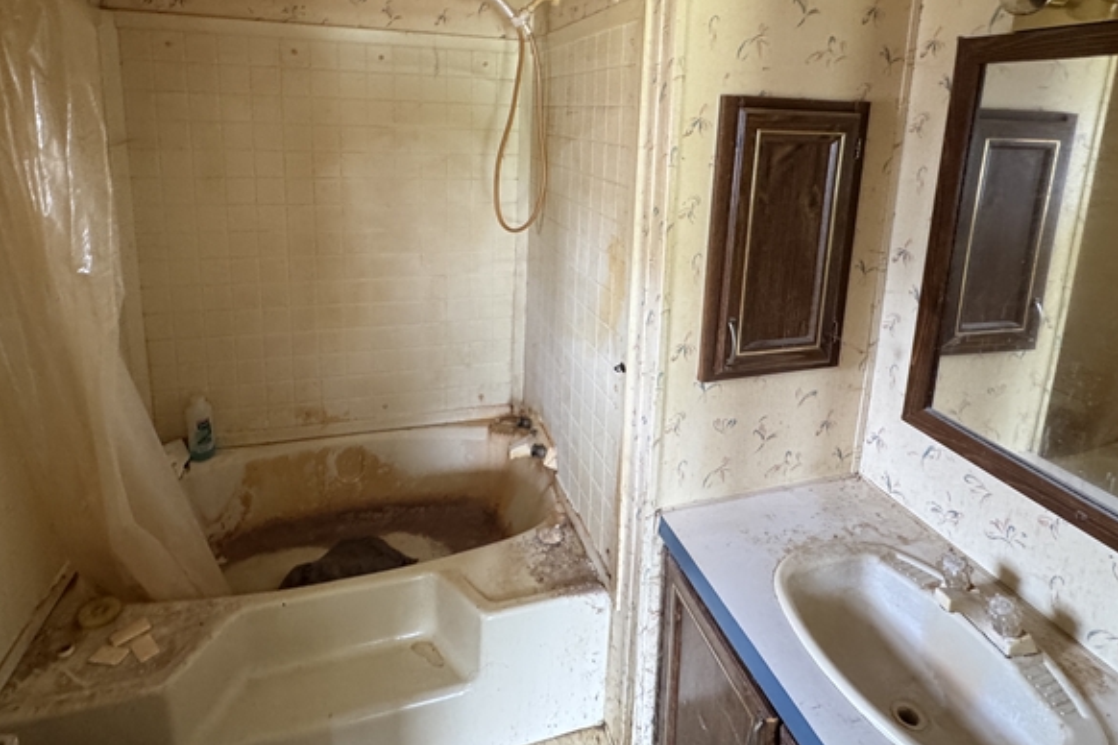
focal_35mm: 20
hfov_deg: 84.0
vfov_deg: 59.9
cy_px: 227
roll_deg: -2.6
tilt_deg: -11.4
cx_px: 567
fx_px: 621
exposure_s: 1/60
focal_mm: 2.22
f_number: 2.2
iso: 320
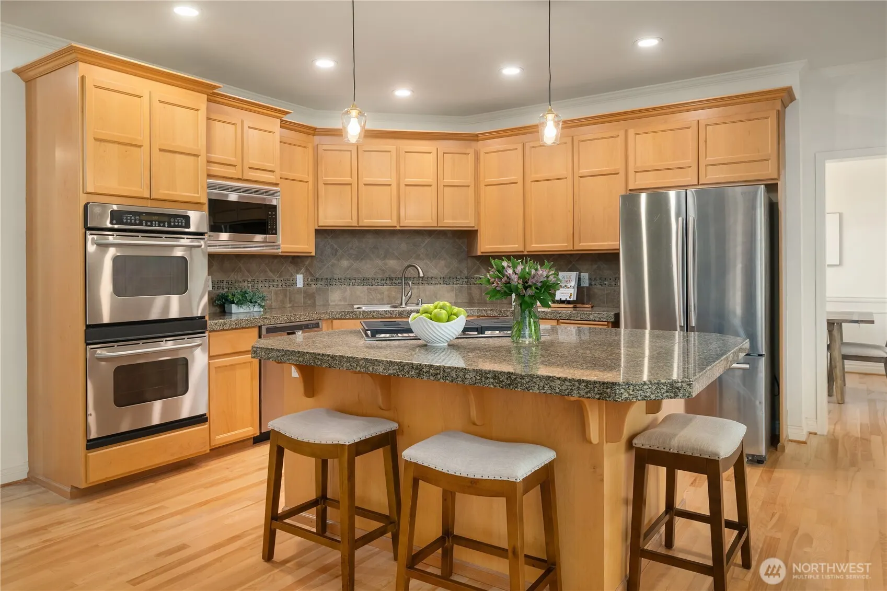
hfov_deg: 73.7
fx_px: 591
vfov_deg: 53.1
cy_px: 296
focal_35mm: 24
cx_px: 444
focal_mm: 24
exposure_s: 1/8
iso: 320
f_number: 7.1
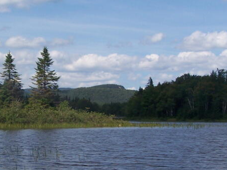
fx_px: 564
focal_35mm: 86
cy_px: 94
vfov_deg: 17.2
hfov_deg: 22.5
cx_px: 54
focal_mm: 6.3
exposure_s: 1/640
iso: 100
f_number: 5.6
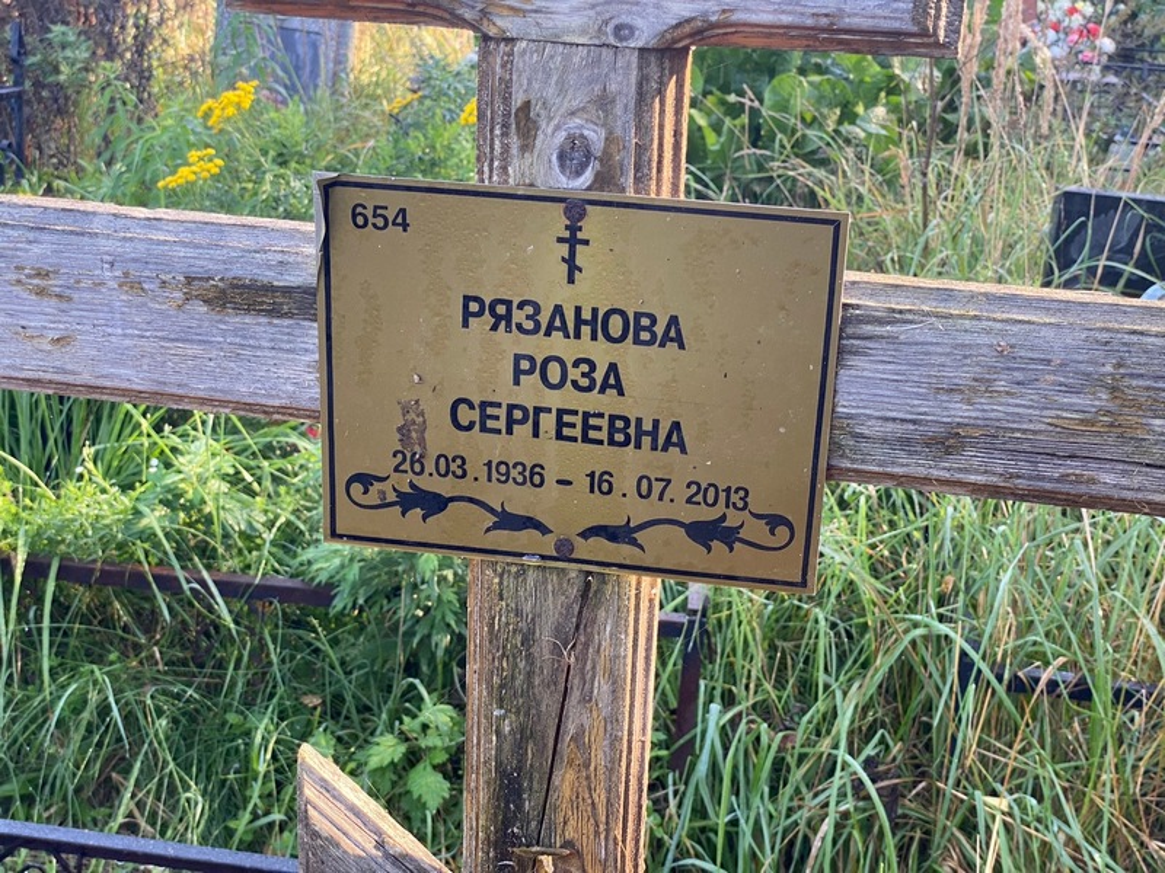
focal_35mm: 52
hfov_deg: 36.8
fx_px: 1750
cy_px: 436
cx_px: 582
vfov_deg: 28.0
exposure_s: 1/122
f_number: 2
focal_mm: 6
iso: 50
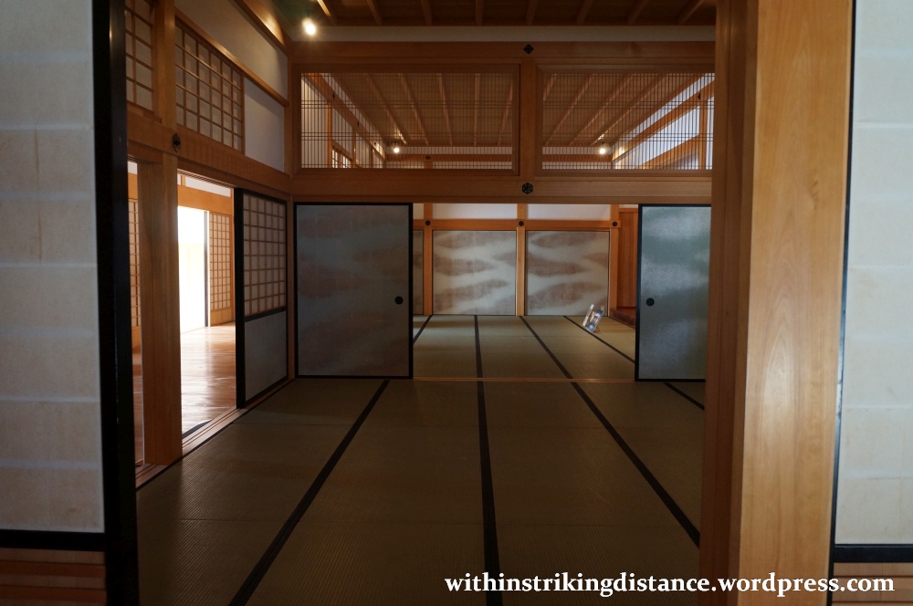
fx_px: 684
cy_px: 303
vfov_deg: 47.8
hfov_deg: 67.4
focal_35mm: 27
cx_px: 456
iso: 1250
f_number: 4
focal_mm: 18
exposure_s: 1/60
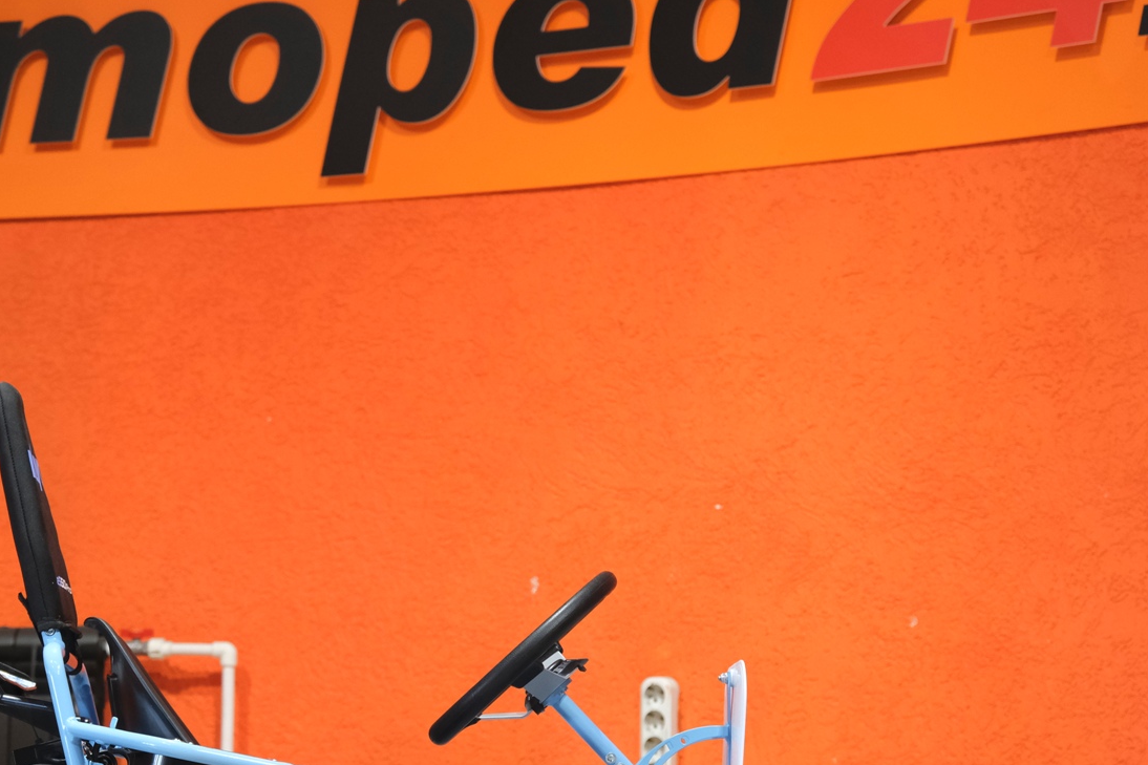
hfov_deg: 20.8
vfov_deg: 13.9
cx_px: 399
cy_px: 540
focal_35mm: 98
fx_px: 3124
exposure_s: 1/100
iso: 1600
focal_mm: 44.7
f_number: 4
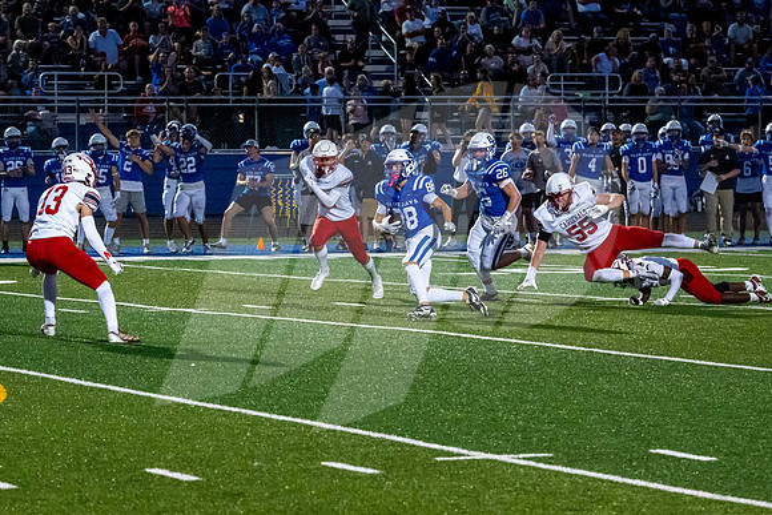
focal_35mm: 187
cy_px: 245
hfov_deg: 11.0
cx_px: 383
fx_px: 4008
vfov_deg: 7.4
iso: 8000
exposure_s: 1/1250
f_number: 4.8
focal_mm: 112
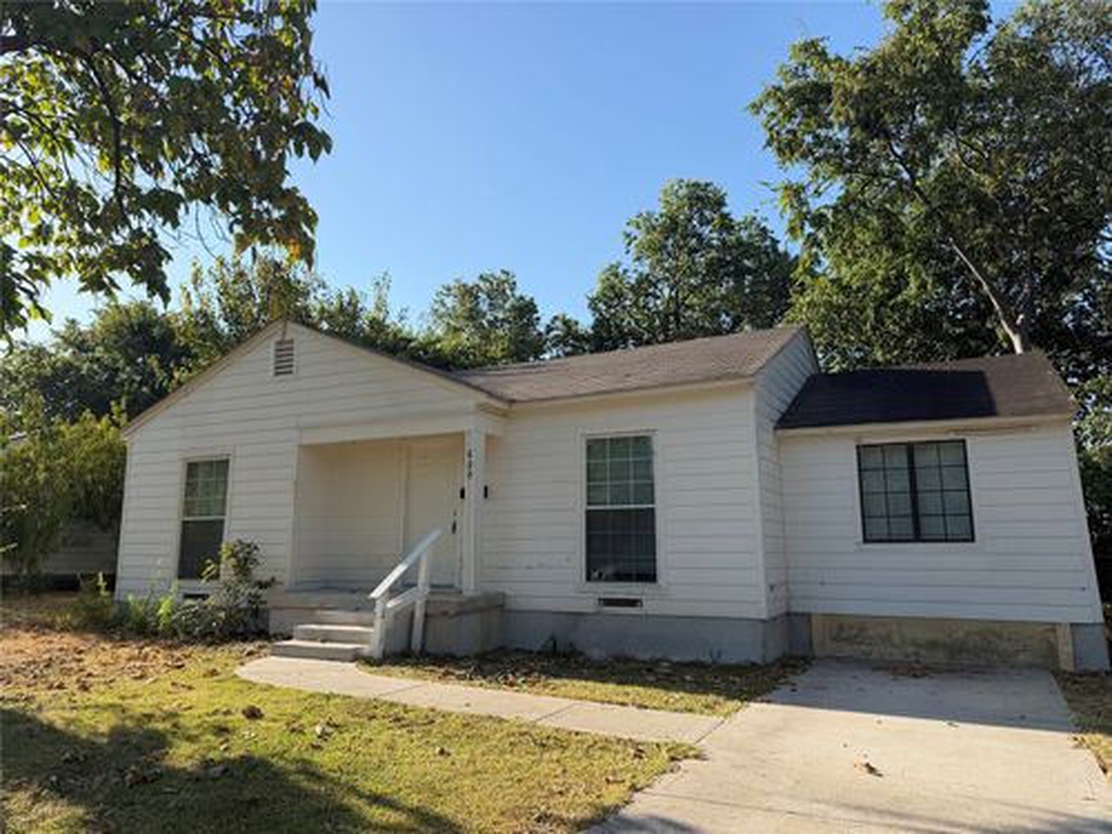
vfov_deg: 56.8
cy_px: 417
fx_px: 771
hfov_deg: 71.6
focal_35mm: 24
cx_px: 556
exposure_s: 1/2907
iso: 80
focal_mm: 6.76
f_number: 1.78
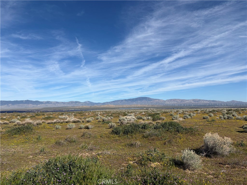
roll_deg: +2.2
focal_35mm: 26
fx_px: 186
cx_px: 124
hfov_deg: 67.3
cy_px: 92
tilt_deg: +5.3
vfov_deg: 53.1
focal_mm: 5.96
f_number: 1.6
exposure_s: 1/5348
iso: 50
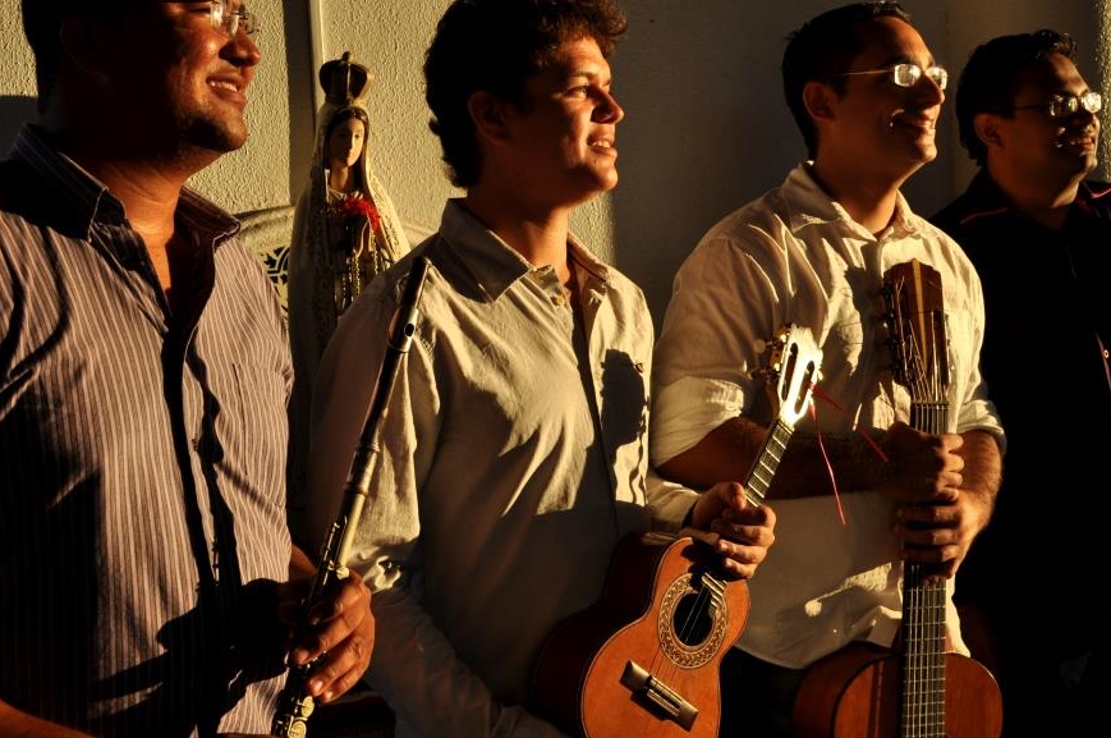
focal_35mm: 53
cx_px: 568
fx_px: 1633
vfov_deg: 25.4
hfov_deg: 37.6
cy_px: 315
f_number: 9
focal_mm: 30
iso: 200
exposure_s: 1/80
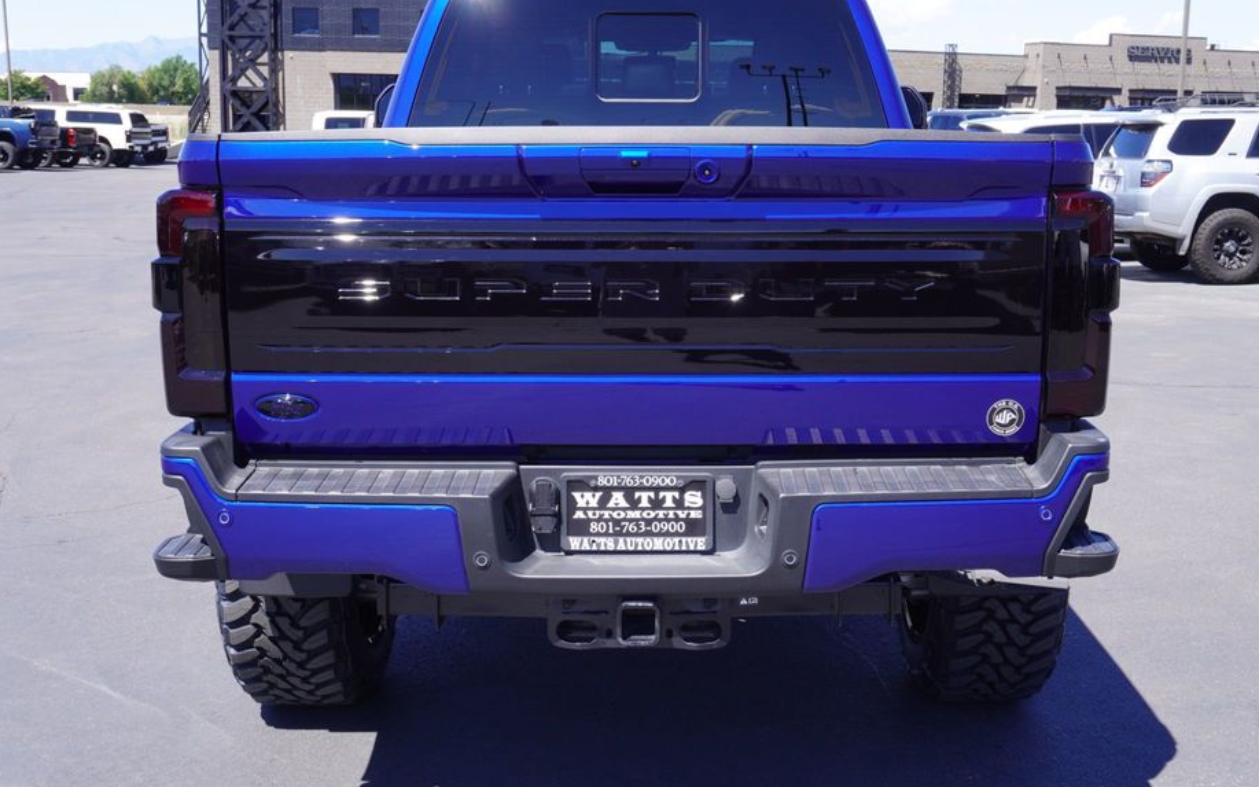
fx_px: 1407
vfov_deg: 31.2
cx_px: 671
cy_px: 367
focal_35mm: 41
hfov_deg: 48.2
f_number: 8
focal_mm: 24
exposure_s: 1/100
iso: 100
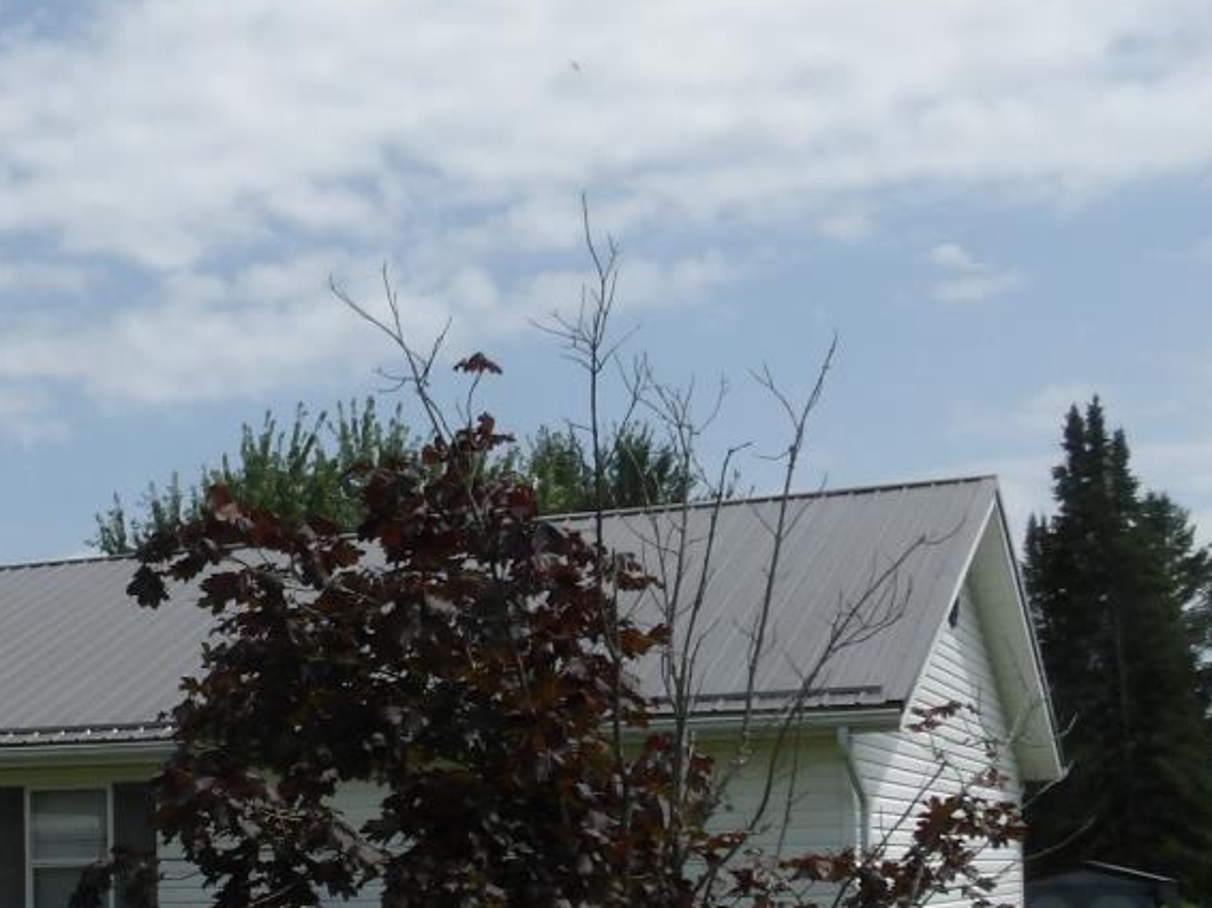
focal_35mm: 61
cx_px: 156
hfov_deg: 30.5
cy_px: 868
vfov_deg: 23.2
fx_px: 2135
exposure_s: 1/512
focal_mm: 4.2
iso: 100
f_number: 6.2
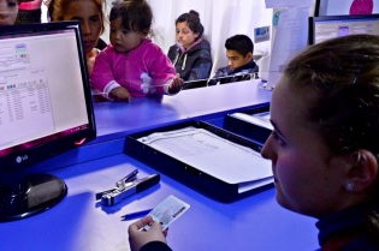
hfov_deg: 41.8
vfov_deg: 28.5
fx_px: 494
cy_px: 103
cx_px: 156
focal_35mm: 47
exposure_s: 1/100
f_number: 5.6
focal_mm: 22
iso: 1250
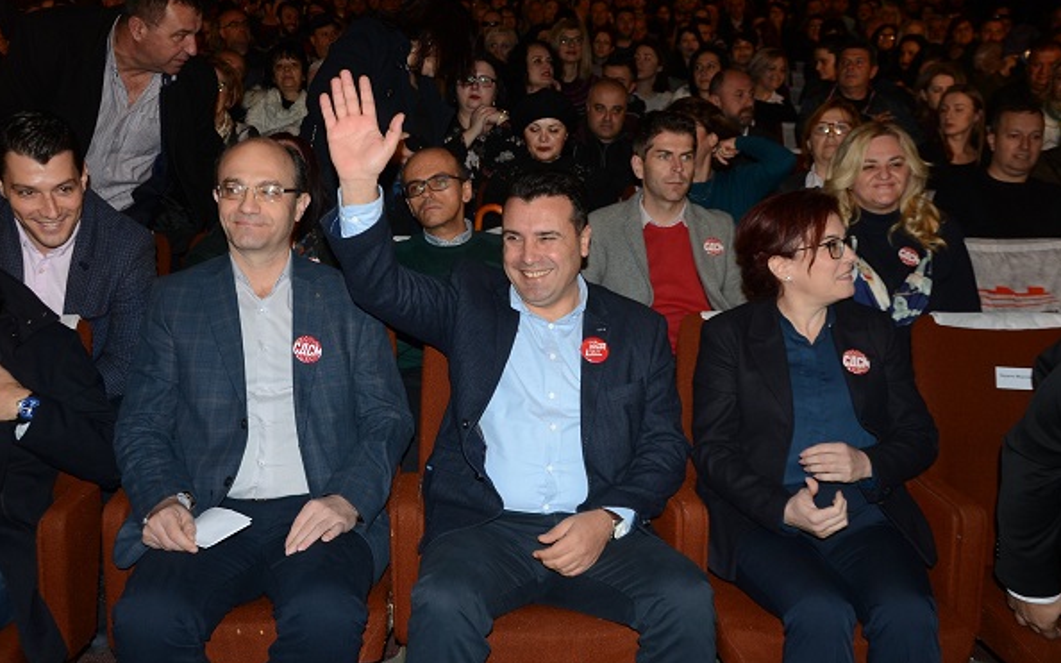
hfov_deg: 52.8
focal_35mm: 37
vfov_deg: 34.4
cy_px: 316
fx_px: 1070
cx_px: 532
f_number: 5
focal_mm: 24
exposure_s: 1/160
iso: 500
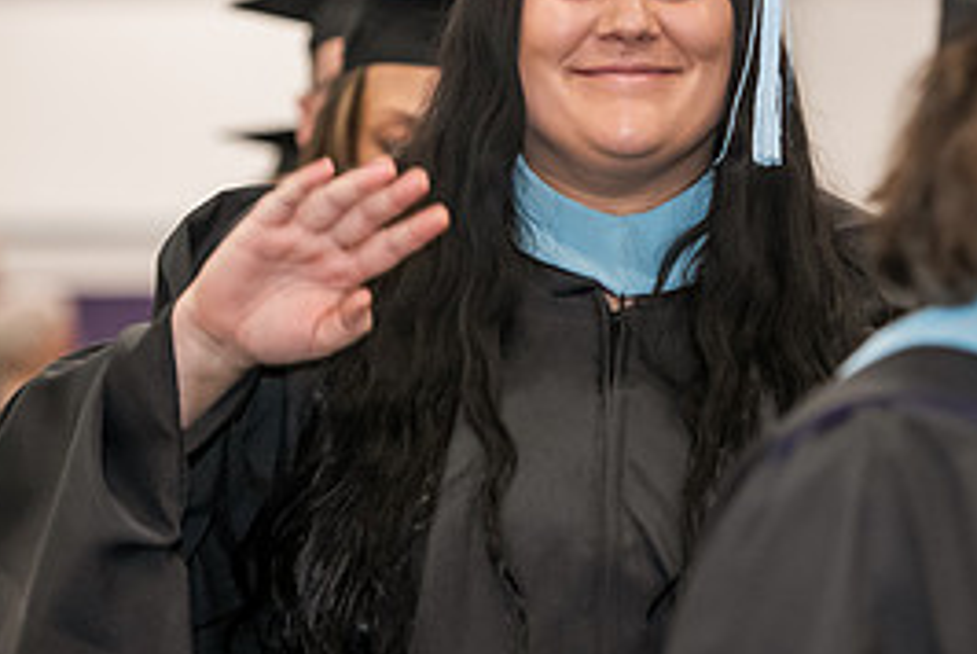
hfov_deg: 8.4
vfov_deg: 5.6
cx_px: 595
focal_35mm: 244
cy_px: 130
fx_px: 6629
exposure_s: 1/200
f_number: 3.2
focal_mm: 112
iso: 2000
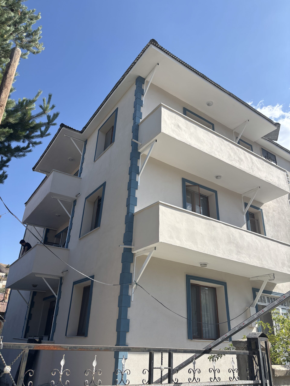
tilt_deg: +29.8
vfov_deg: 67.3
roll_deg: -2.6
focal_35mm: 26
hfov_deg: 53.1
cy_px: 193
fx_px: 290
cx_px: 145
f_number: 1.6
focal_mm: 5.96
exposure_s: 1/2513
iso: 50
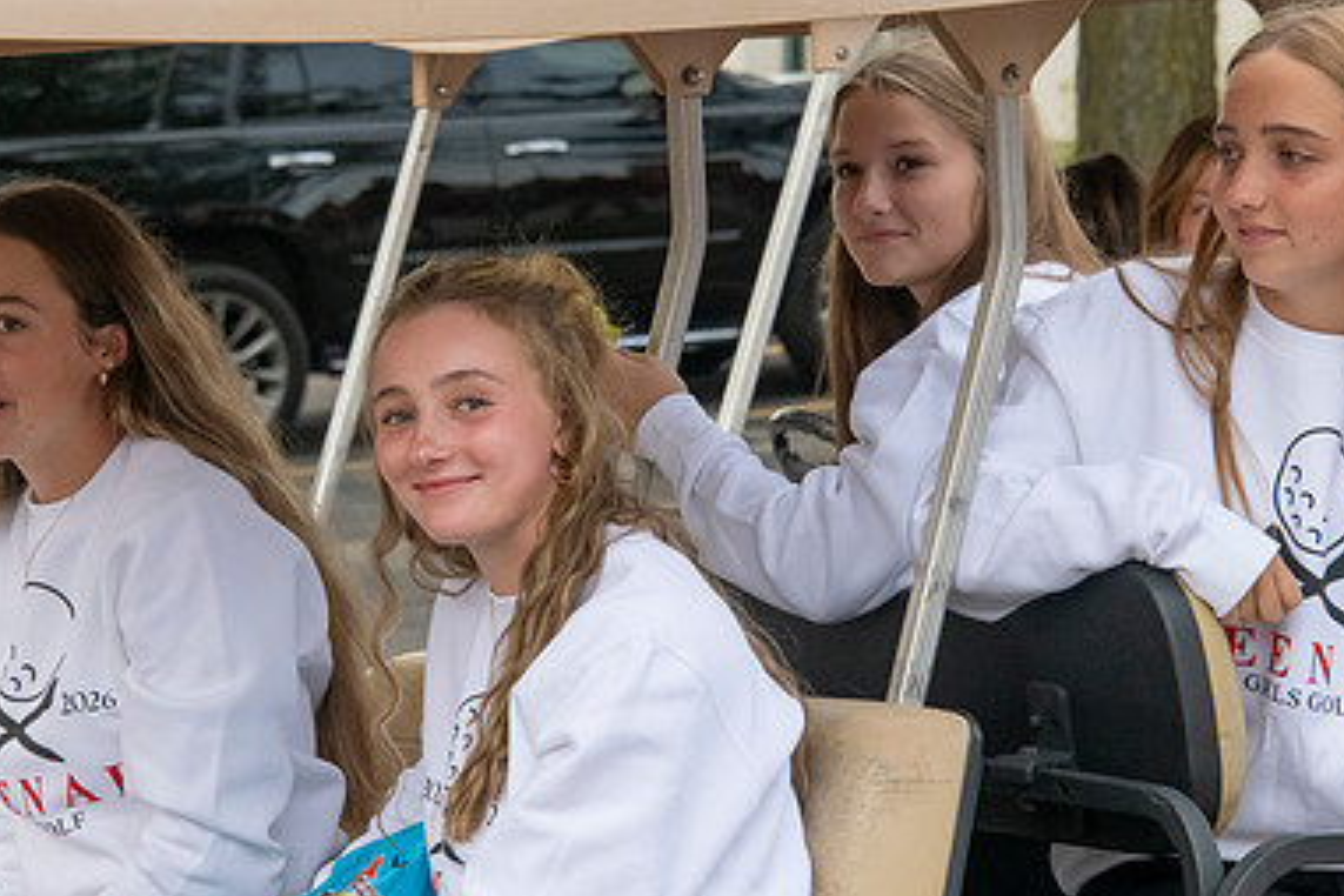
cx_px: 554
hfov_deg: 9.3
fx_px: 8250
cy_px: 450
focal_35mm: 221
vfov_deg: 6.2
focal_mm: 145
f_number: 11
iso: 3200
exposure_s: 1/400
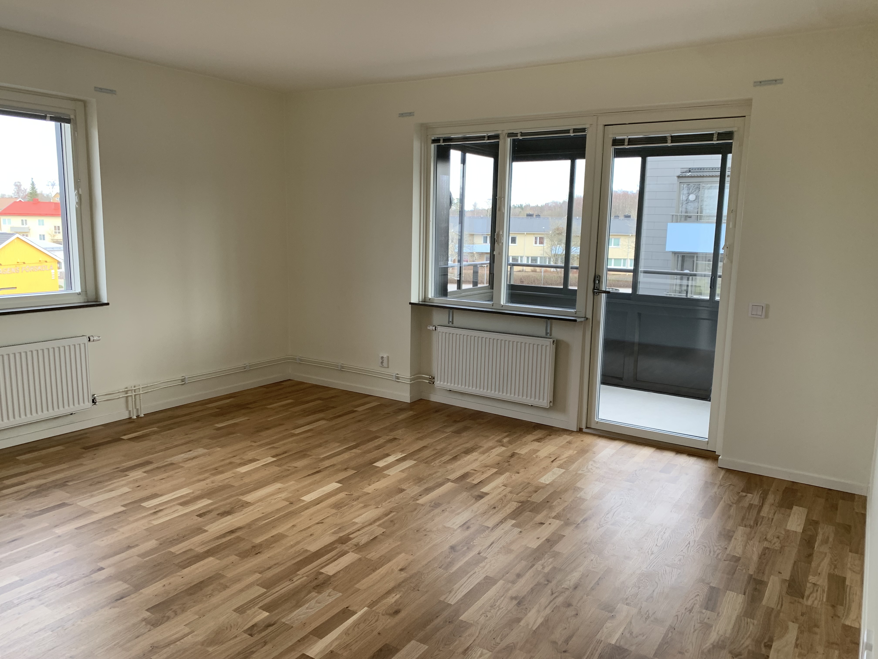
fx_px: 659
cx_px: 439
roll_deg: -1.3
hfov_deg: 67.3
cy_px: 330
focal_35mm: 26
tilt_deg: -8.2
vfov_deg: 53.1
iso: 64
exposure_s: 1/121
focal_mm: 4.25
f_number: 1.8
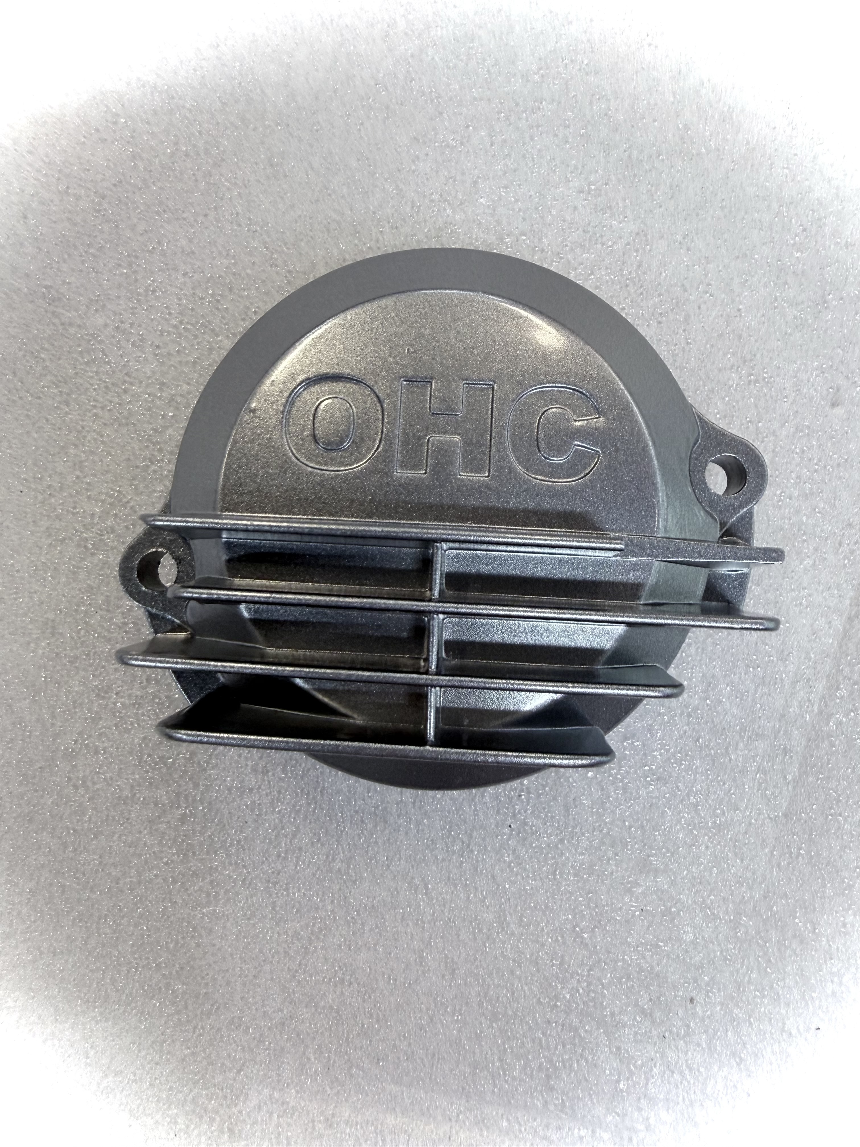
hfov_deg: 56.8
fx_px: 795
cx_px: 430
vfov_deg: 71.6
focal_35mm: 24
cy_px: 574
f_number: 2.2
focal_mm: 2.22
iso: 125
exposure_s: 1/100
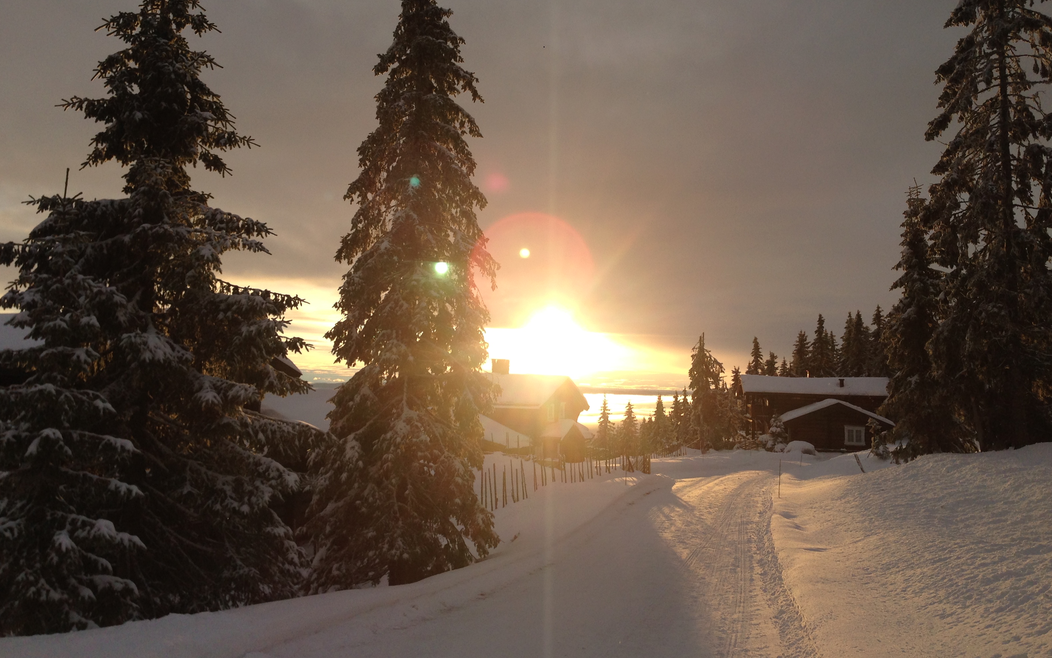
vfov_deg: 35.3
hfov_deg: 54.0
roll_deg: -3.3
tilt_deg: +5.0
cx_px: 537
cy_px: 286
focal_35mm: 36
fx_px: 1032
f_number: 2.4
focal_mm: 4.12
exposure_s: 1/797
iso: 50
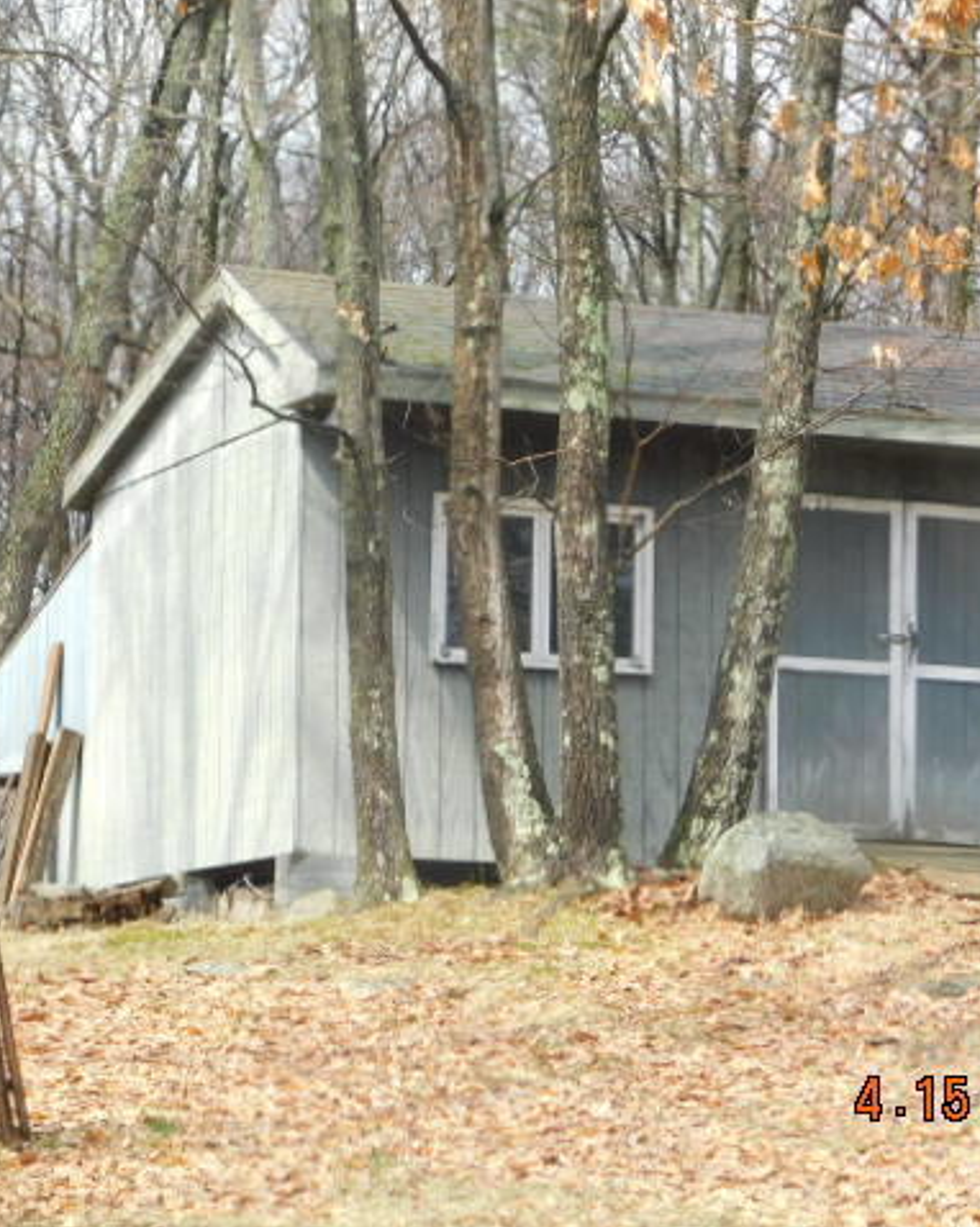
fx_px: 4317
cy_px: 614
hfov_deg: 12.9
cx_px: 393
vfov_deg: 16.2
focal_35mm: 119
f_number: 4.5
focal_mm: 16.1
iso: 125
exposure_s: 1/125
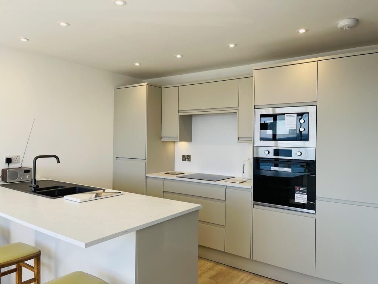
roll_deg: -1.1
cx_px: 189
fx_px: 284
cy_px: 142
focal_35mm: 26
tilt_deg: -0.6
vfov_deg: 53.1
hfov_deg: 67.3
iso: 32
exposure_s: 1/256
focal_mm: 5.1
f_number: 1.6
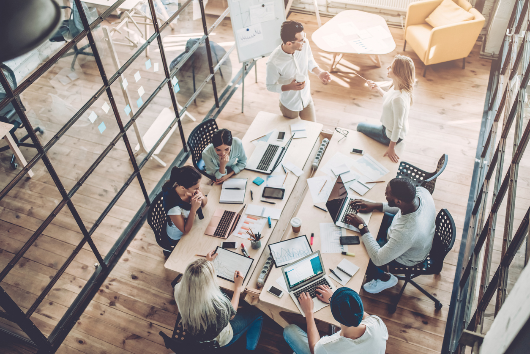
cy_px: 177
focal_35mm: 35
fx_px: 515
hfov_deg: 54.4
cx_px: 265
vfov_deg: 37.9
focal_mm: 35
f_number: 1.8
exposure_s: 1/250
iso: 640
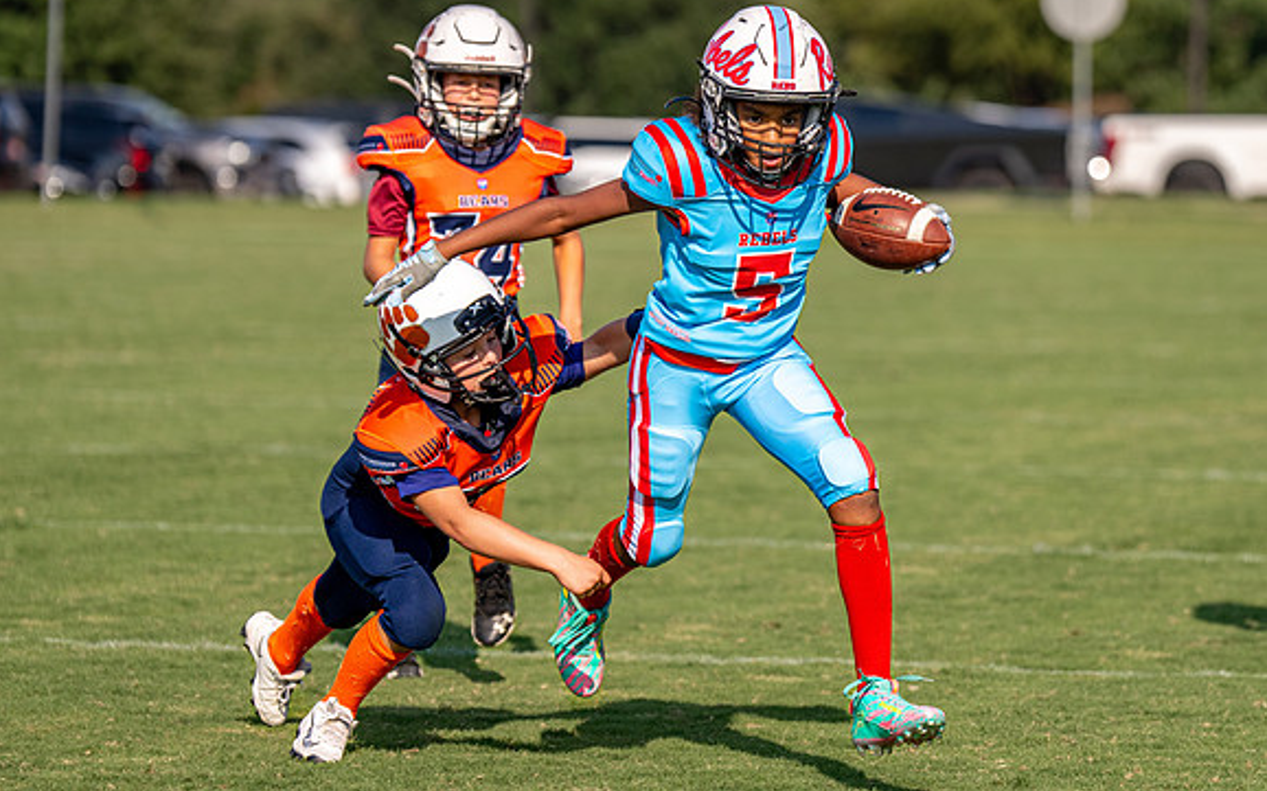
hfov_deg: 9.1
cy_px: 290
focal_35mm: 231
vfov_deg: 5.7
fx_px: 7975
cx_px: 861
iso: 160
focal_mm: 137
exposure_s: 1/5000
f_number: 2.8
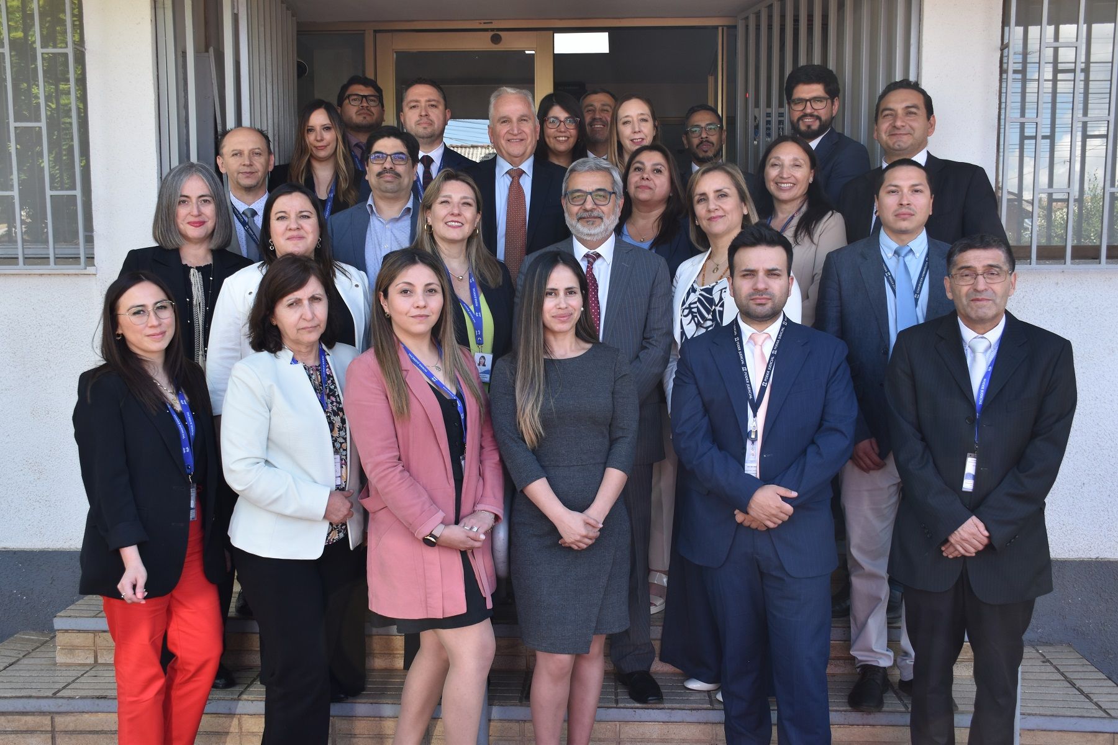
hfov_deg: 55.1
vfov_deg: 38.4
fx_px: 1071
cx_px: 559
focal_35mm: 34
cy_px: 372
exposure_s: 1/125
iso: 250
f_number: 5.6
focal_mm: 23
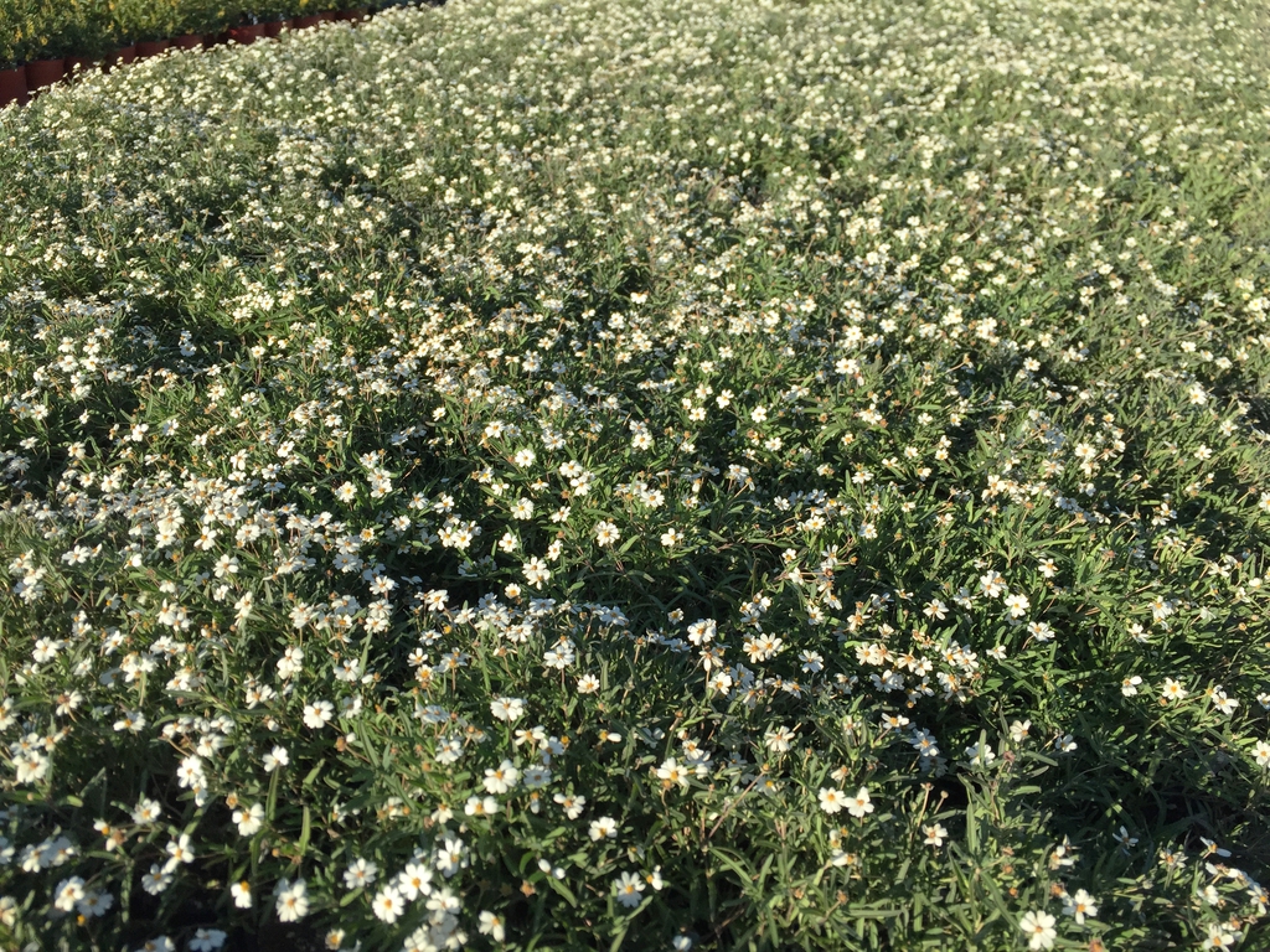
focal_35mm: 29
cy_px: 476
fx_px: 1064
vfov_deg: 48.2
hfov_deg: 61.7
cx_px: 635
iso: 32
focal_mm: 4.15
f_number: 2.2
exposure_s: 1/1319
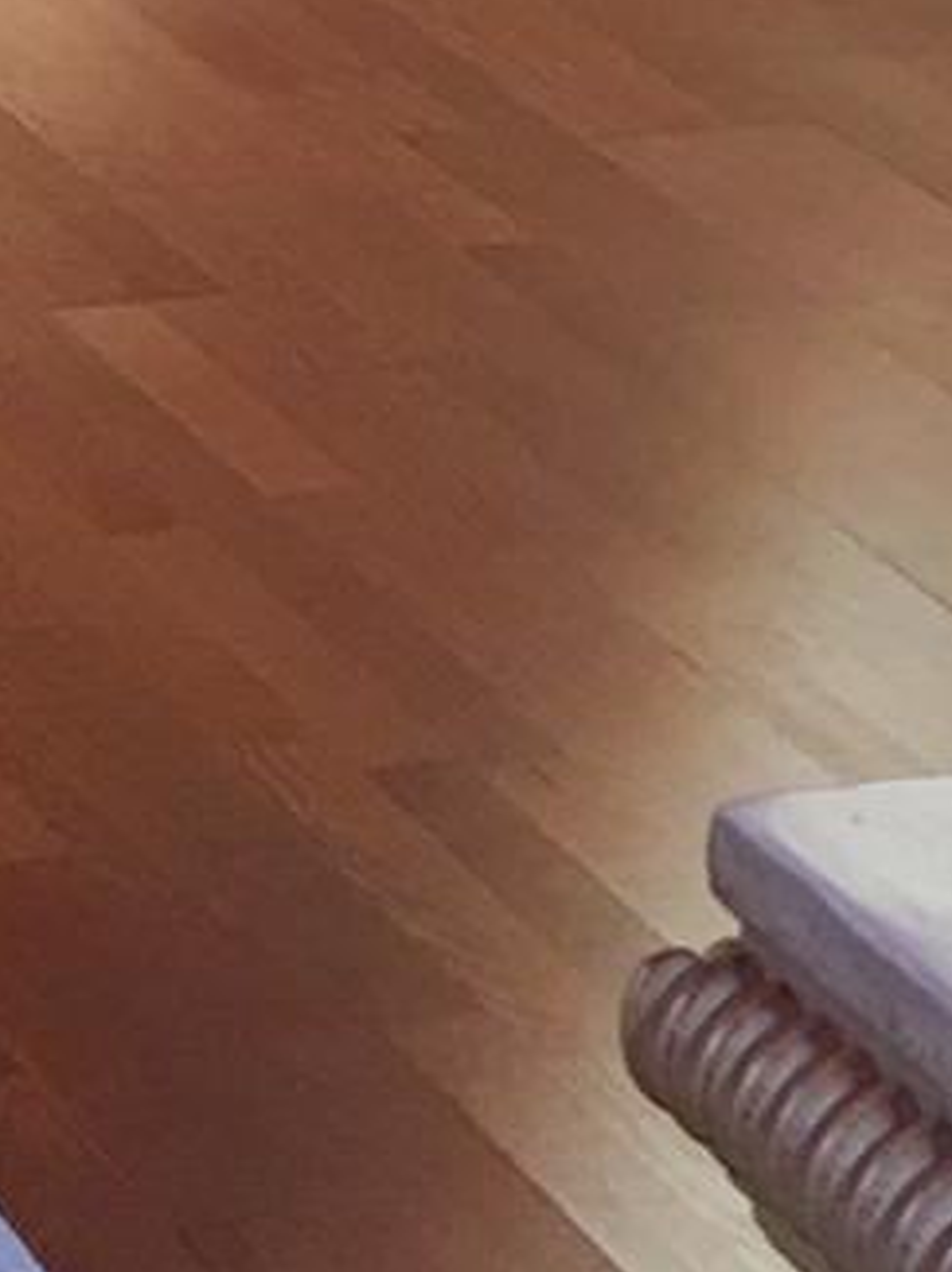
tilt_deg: -6.5
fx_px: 6536
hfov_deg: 8.1
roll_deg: -2.5
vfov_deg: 10.3
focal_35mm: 178
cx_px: -523
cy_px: -1249
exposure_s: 1/15
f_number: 2.2
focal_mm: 4.15
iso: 25
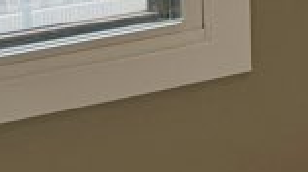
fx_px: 1363
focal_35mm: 167
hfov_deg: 11.0
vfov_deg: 6.9
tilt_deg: -6.0
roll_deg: -0.5
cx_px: 728
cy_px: -238
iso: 100
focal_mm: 6.76
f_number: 1.78
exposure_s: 1/370
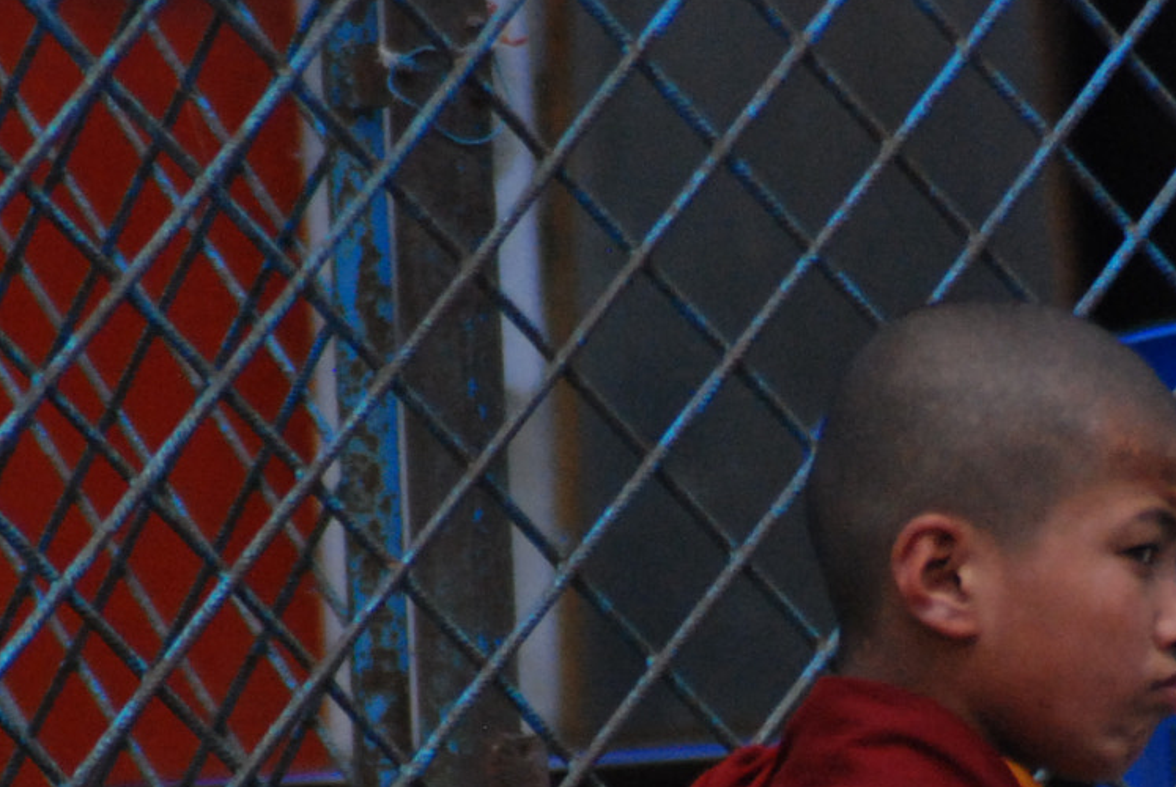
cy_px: 893
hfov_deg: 2.5
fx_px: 26916
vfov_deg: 1.7
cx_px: 995
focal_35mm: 823
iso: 1000
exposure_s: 1/2000
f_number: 5.6
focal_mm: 200
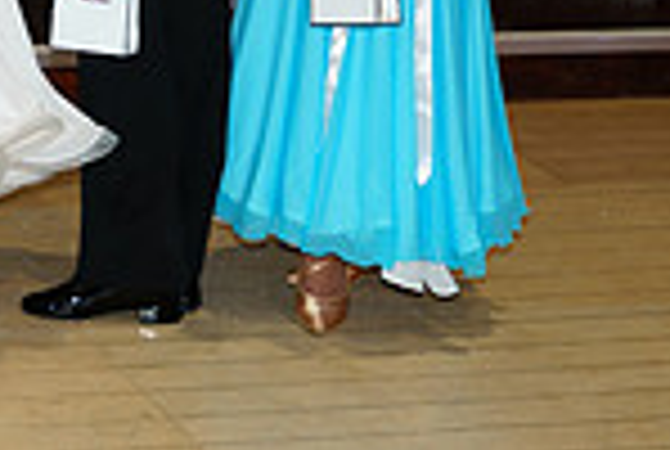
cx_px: -292
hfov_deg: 14.6
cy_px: -416
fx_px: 2462
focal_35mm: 132
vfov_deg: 9.8
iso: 200
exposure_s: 1/60
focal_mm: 34
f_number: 5
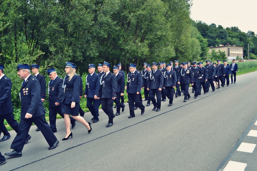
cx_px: 128
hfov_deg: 61.9
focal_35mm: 30
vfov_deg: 43.6
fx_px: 214
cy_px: 86
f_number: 5.6
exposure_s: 1/125
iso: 140
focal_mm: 20
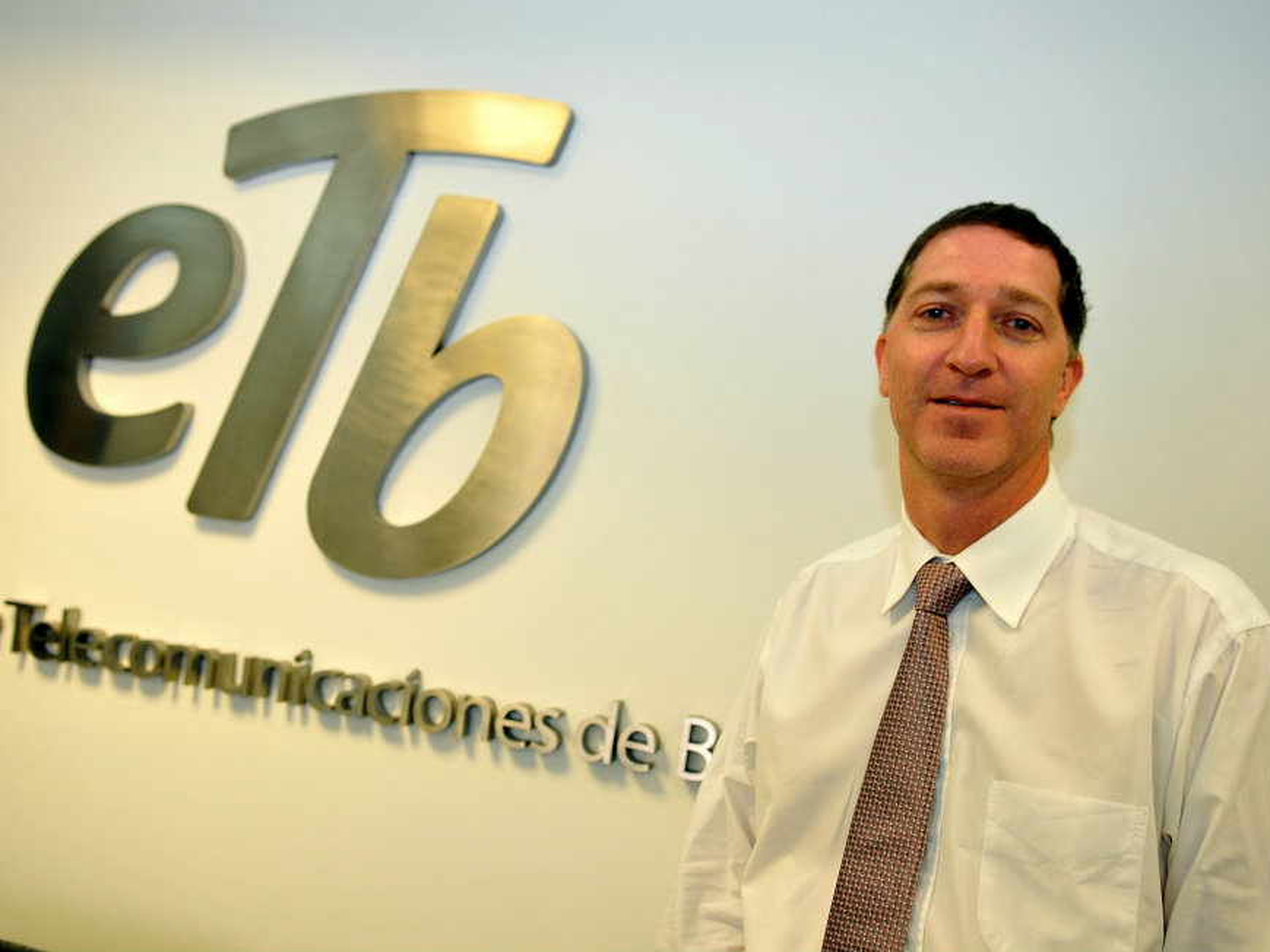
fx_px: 1378
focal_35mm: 38
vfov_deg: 38.2
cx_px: 626
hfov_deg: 49.5
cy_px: 475
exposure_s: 1/80
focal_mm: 23
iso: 500
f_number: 3.5
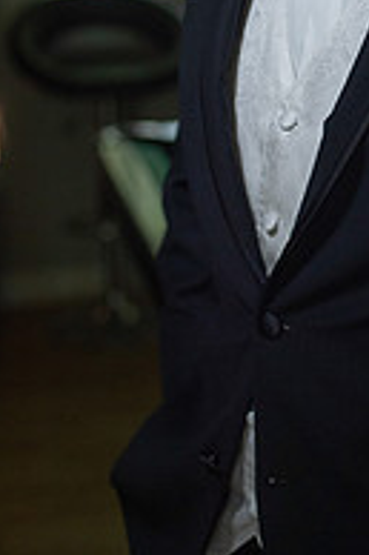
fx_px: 1787
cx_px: 396
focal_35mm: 116
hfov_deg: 11.6
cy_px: 57
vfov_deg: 17.4
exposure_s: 1/800
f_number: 2.8
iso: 1000
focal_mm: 50
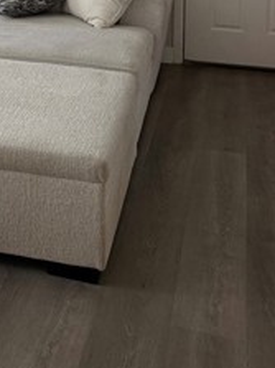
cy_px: -69
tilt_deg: -6.2
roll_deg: -0.2
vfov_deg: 25.4
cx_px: -40
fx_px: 732
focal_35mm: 69
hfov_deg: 20.2
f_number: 1.78
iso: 125
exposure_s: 1/121
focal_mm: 6.76
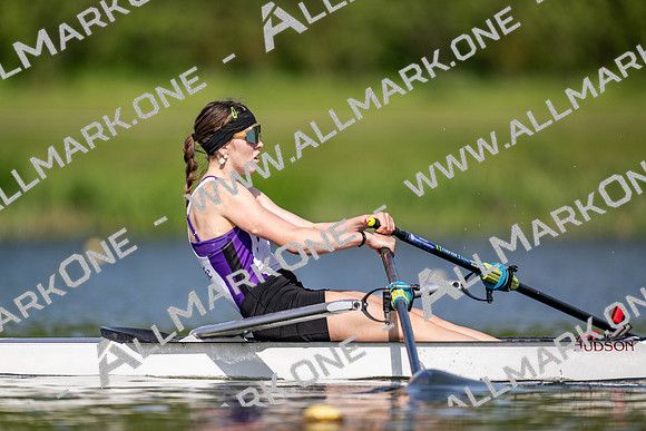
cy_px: 216
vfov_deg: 2.3
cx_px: 323
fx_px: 10769
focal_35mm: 600
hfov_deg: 3.4
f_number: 4
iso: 220
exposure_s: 1/2500
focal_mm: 600
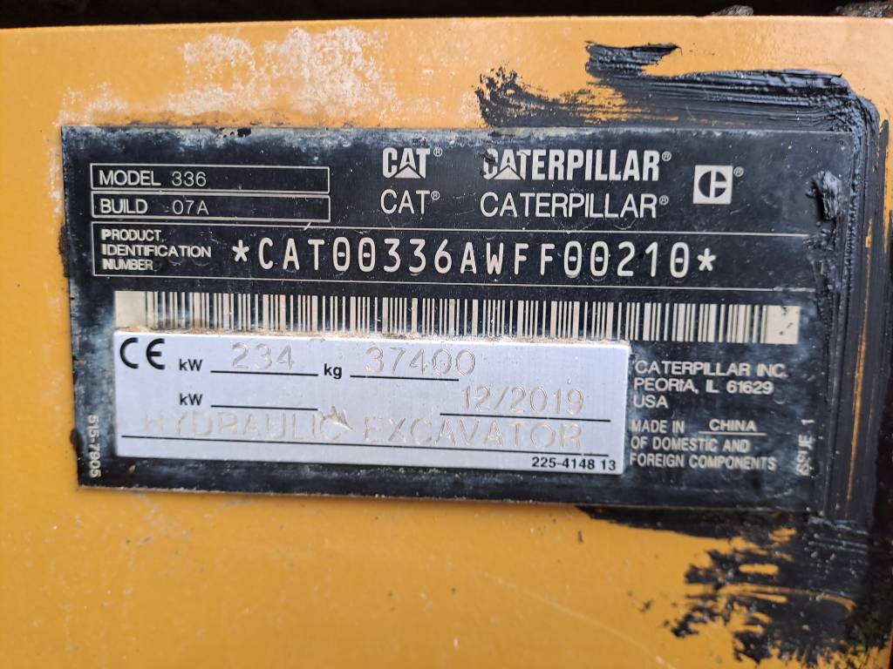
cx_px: 446
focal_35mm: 25
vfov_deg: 54.9
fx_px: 645
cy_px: 334
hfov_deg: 69.4
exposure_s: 1/50
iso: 100
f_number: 1.8
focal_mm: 4.65
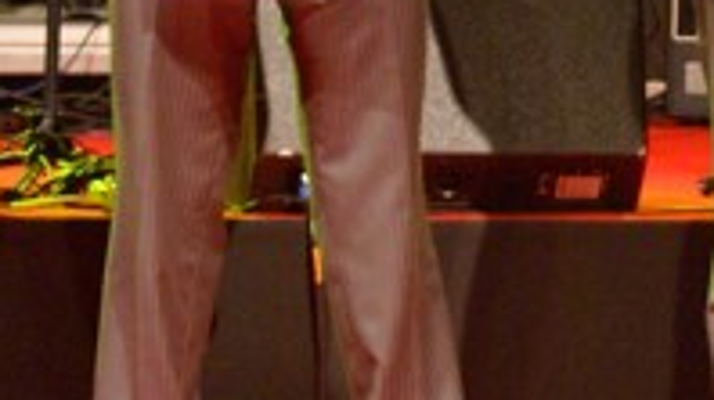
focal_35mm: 390
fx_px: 7378
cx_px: 840
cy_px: -400
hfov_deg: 5.5
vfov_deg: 3.1
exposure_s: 1/15
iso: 800
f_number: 5.6
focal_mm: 70
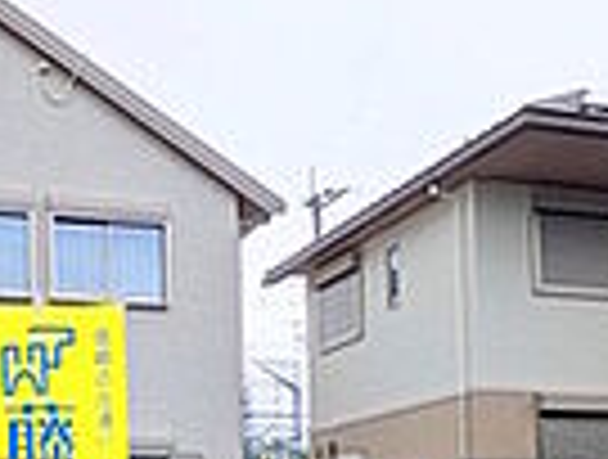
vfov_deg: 22.2
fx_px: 1092
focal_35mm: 62
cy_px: 531
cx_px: 149
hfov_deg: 30.6
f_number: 2.2
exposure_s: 1/1783
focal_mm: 1.83
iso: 51
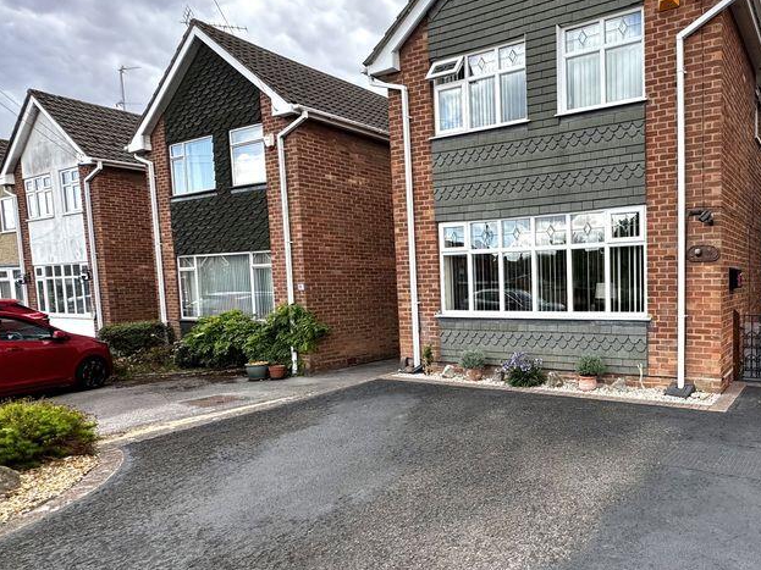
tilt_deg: -4.8
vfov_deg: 58.7
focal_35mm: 23
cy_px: 319
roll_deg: +0.4
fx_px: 506
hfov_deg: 67.5
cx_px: 601
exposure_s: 1/270
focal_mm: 2.22
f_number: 2.2
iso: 40
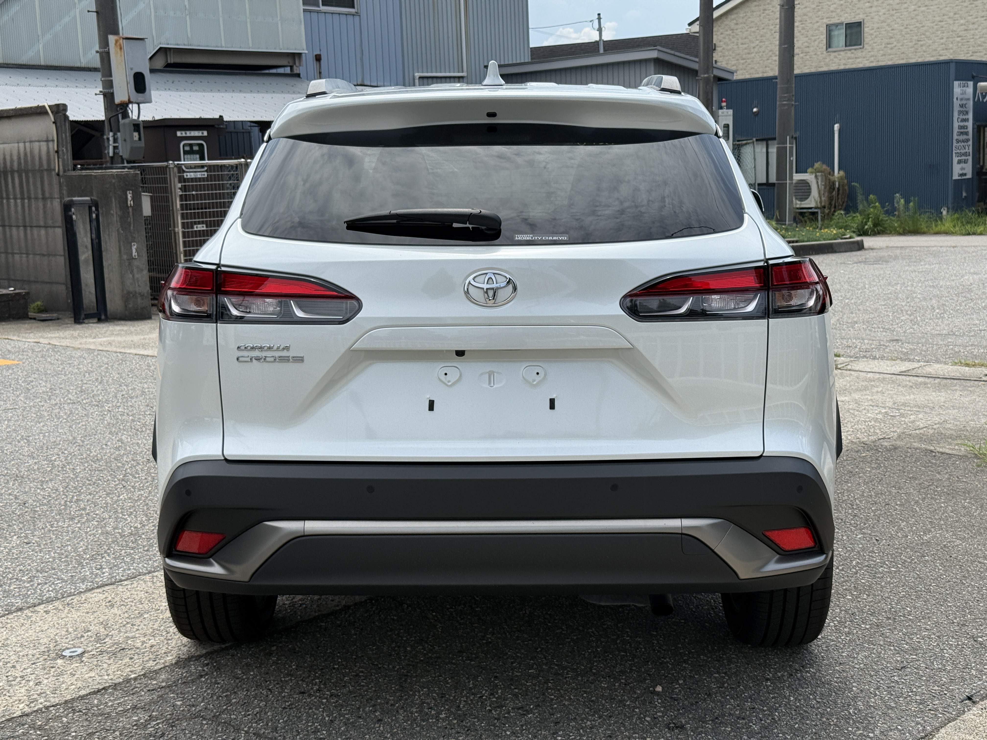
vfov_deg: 30.3
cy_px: 370
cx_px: 494
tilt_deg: -8.0
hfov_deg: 39.7
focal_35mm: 48
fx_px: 1369
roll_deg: +2.0
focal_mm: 6.76
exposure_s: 1/5587
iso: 80
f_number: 1.78
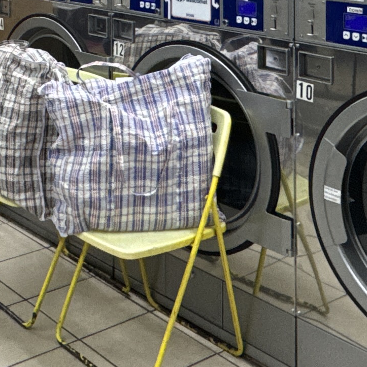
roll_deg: +0.4
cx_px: 2
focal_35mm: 69
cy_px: -90
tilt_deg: -0.7
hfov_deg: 23.9
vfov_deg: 22.7
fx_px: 828
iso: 250
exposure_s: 1/120
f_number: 2.2
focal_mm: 2.22
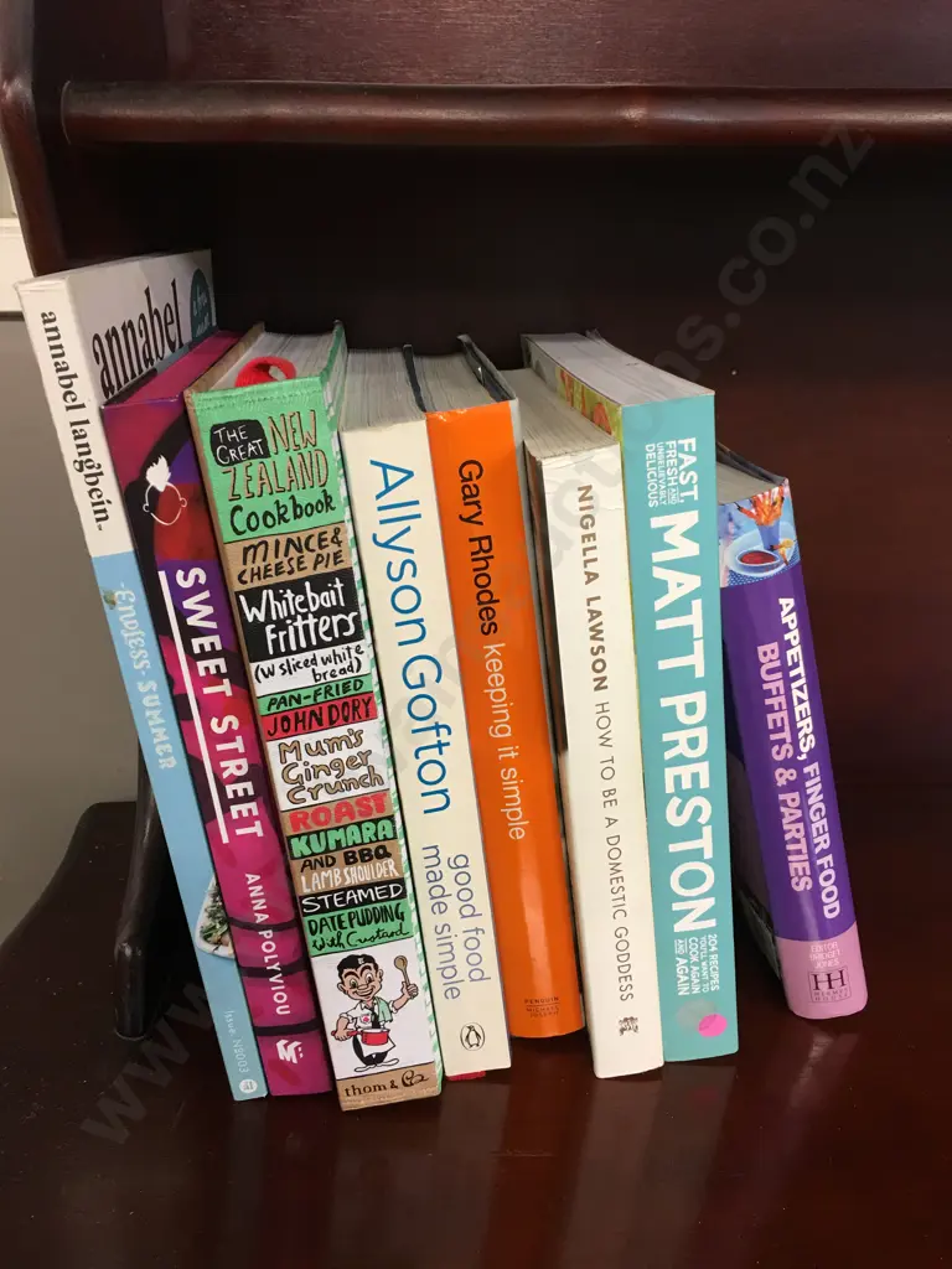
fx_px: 1063
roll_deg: -1.4
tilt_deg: -20.6
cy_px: 634
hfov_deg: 48.2
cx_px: 476
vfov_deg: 61.7
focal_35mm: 29
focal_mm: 4.15
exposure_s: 1/17
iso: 50
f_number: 2.2
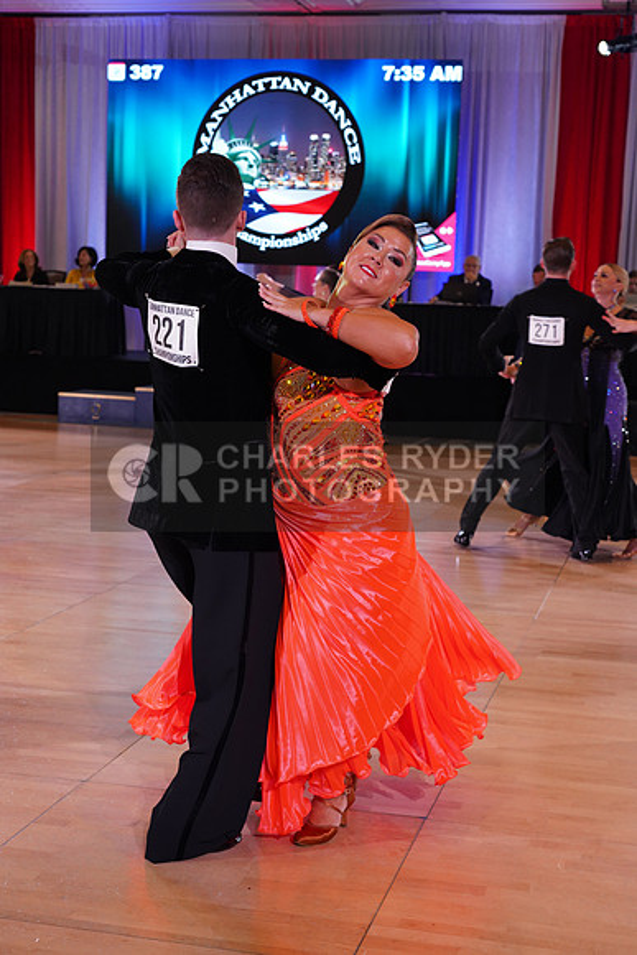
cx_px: 318
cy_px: 478
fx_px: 1512
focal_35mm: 57
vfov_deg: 35.0
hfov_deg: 23.8
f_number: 6.3
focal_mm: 57
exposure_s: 1/160
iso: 1600
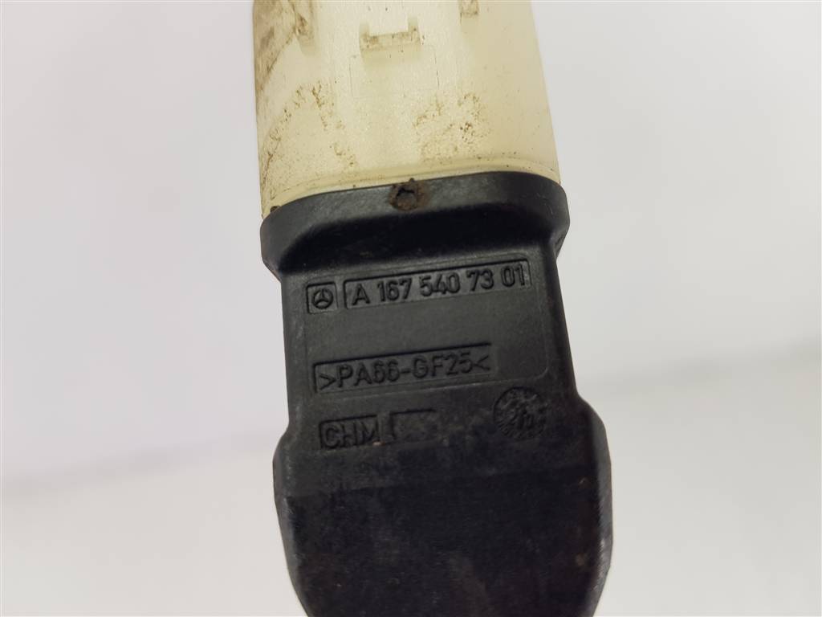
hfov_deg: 67.3
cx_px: 411
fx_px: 617
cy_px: 308
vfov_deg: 53.1
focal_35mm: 26
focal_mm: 4.2
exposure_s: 1/100
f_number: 1.7
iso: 50
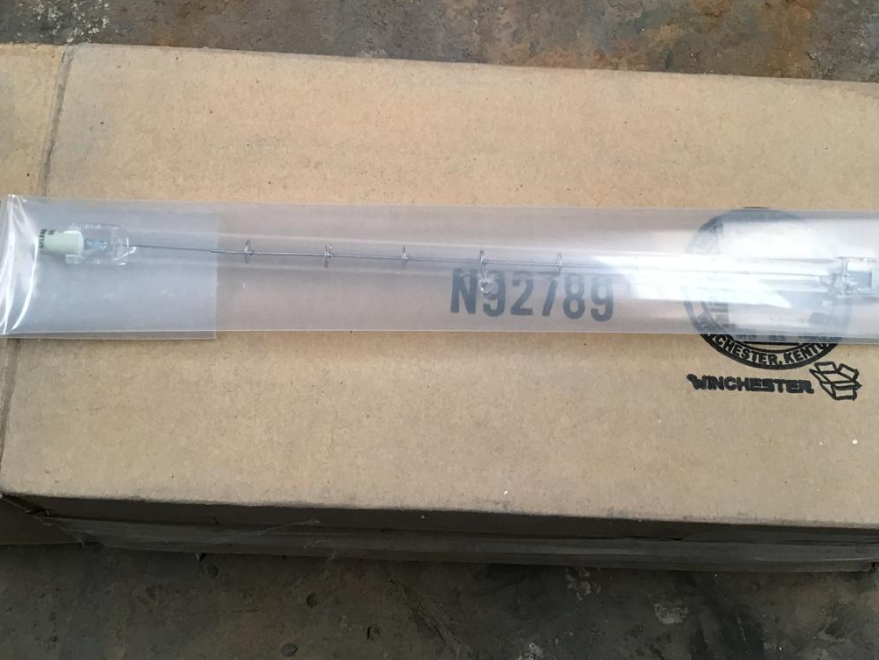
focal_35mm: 37
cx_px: 430
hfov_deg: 50.1
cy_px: 272
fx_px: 940
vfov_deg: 38.6
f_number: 2.4
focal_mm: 3.3
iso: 64
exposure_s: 1/30
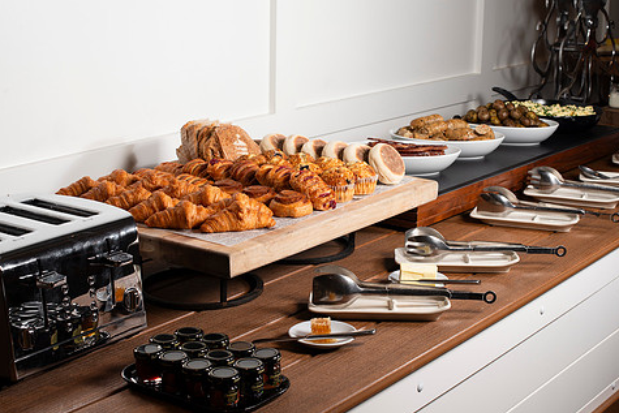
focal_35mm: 61
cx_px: 322
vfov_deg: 22.3
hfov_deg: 32.9
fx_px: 1049
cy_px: 209
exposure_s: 1/100
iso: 250
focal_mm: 50
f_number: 9
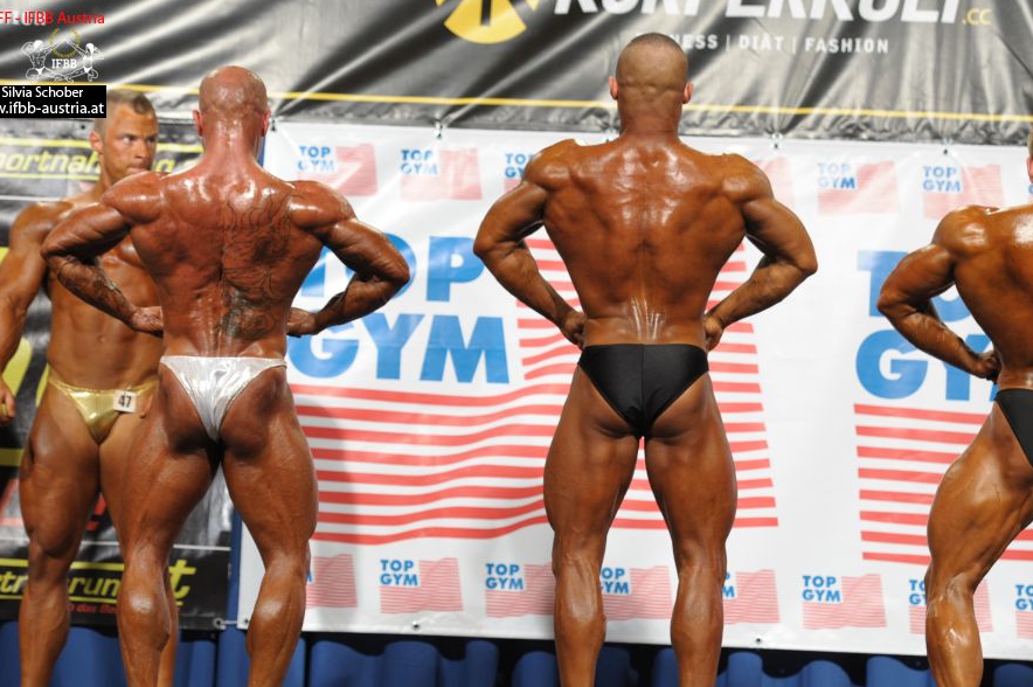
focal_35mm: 122
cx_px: 597
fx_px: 3498
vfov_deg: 11.2
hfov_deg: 16.8
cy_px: 405
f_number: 4
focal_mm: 98
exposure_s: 1/320
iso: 800
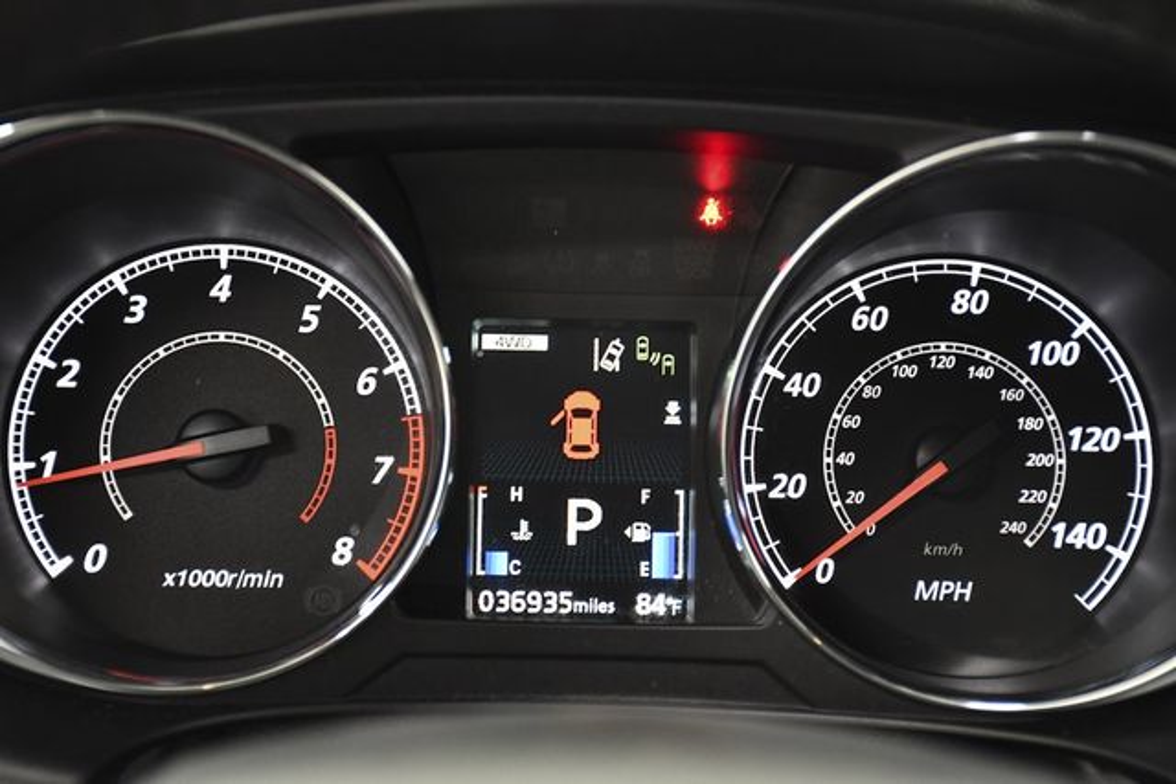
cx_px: 588
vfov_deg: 16.3
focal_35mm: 84
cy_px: 392
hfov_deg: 24.2
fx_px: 2744
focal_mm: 56
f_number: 4.8
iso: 2500
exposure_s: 1/80
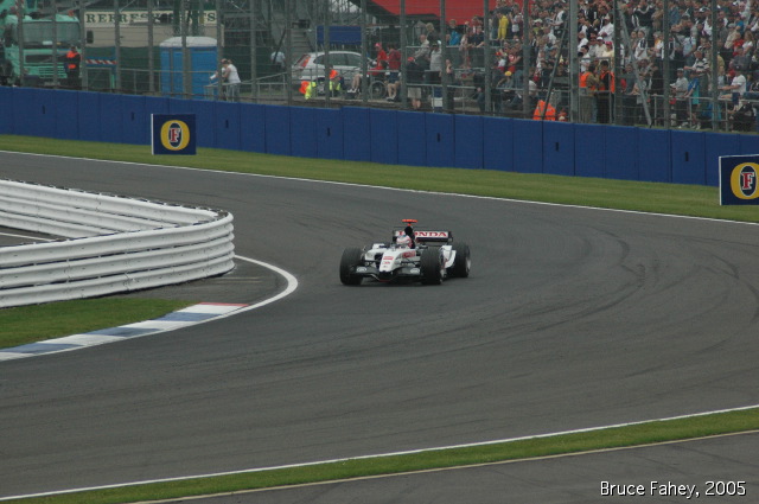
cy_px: 252
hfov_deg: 4.6
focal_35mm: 450
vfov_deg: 3.0
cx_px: 380
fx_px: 9475
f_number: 7.1
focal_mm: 300
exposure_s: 1/2500
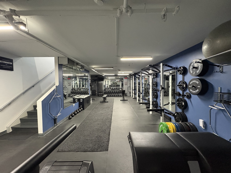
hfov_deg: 102.1
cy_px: 86
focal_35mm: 14
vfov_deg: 85.7
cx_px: 116
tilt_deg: -1.2
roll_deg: -0.8
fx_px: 93
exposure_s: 1/60
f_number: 2.2
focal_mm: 2.22
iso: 640
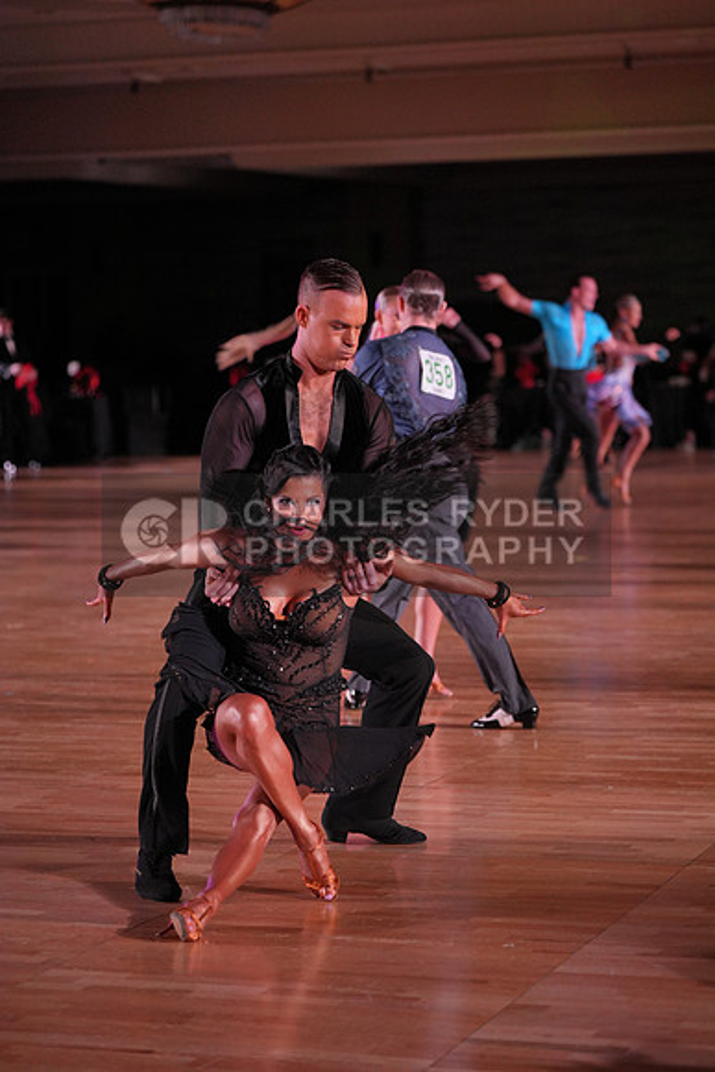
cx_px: 358
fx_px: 2799
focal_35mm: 94
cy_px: 536
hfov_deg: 14.6
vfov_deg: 21.7
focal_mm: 94
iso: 1600
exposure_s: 1/800
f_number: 2.8
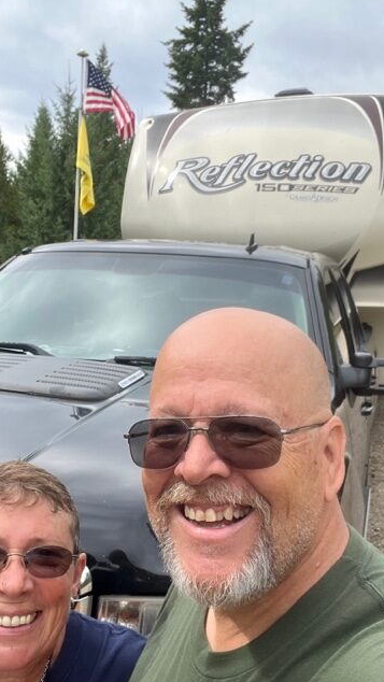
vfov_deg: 59.5
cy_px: 339
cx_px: 173
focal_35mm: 33
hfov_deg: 35.6
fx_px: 597
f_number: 2.2
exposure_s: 1/232
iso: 32
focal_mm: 2.71
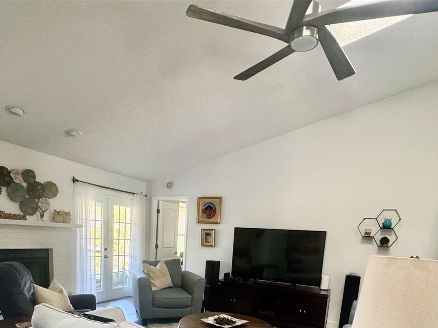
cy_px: 281
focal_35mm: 24
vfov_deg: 51.7
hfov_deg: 71.5
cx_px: 206
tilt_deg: -9.8
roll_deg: -3.0
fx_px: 304
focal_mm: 2.22
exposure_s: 1/60
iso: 500
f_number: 2.2
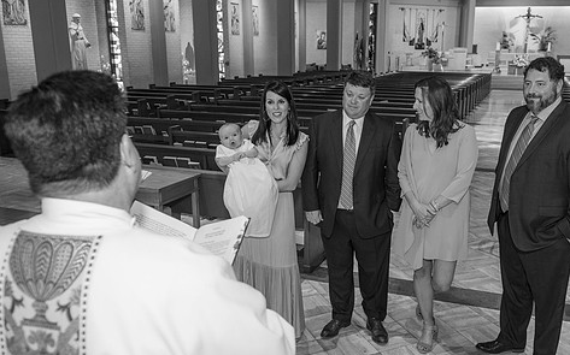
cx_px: 329
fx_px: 543
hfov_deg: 55.1
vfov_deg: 36.2
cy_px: 196
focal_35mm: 35
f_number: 4.5
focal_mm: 28
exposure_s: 1/100
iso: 1000
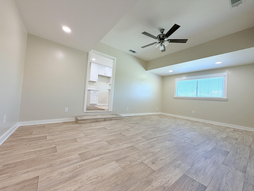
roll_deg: -3.7
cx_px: 127
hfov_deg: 102.1
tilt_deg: +1.6
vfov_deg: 85.7
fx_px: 103
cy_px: 96
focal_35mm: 14
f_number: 2.2
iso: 160
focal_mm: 2.22
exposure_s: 1/120
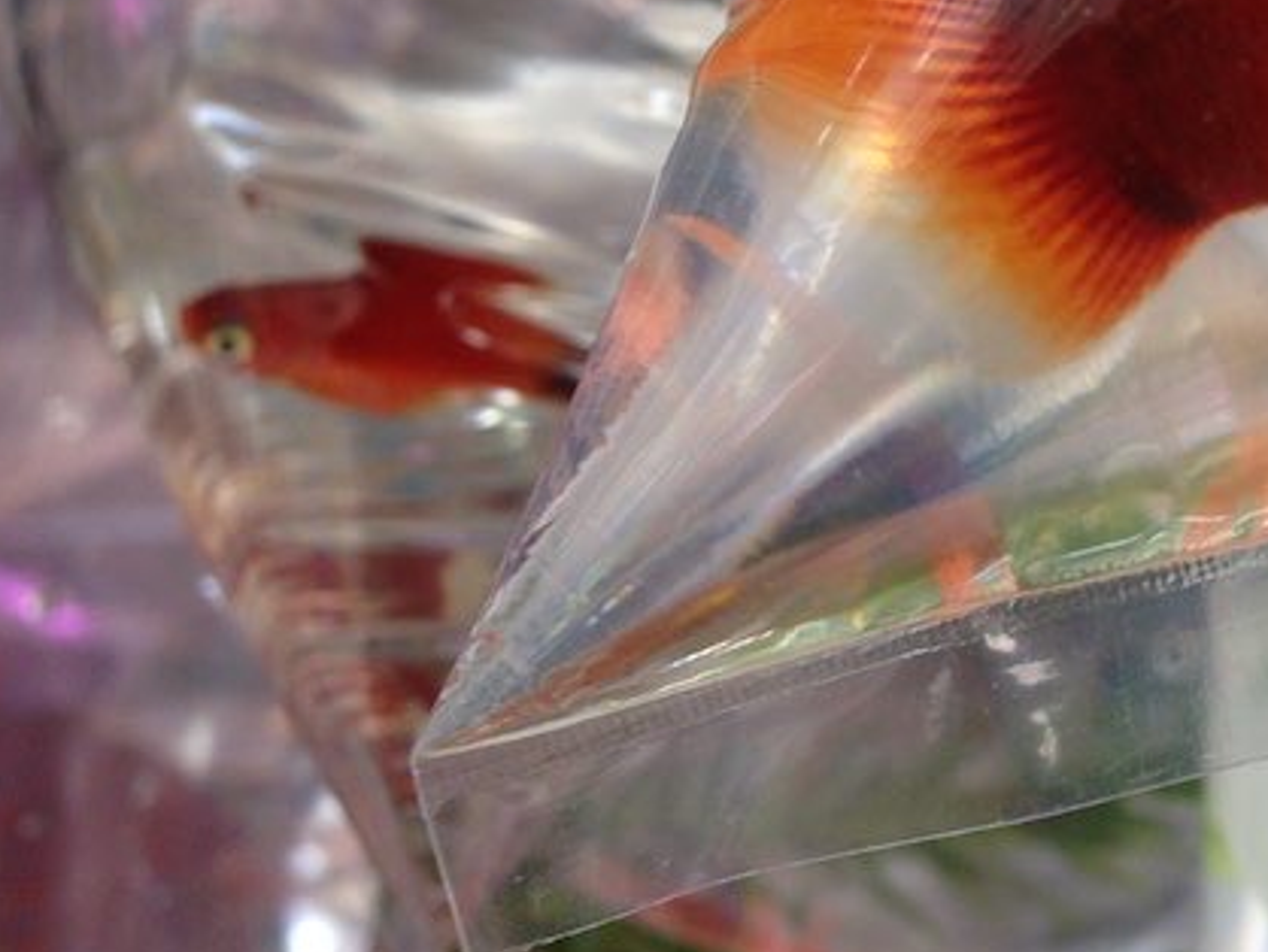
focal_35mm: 71
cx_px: 1286
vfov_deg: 20.2
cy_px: 53
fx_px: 2602
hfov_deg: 25.9
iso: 50
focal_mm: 4.12
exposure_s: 1/60
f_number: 2.4
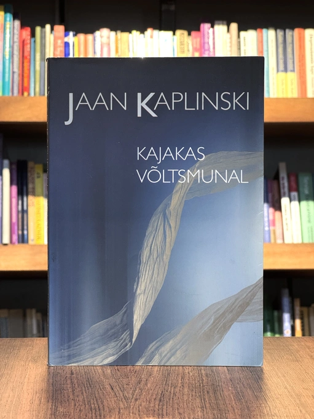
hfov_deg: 19.1
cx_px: 157
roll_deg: -0.3
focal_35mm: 77
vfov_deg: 25.3
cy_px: 210
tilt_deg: -0.3
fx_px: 931
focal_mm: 9
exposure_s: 1/60
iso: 400
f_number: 2.8
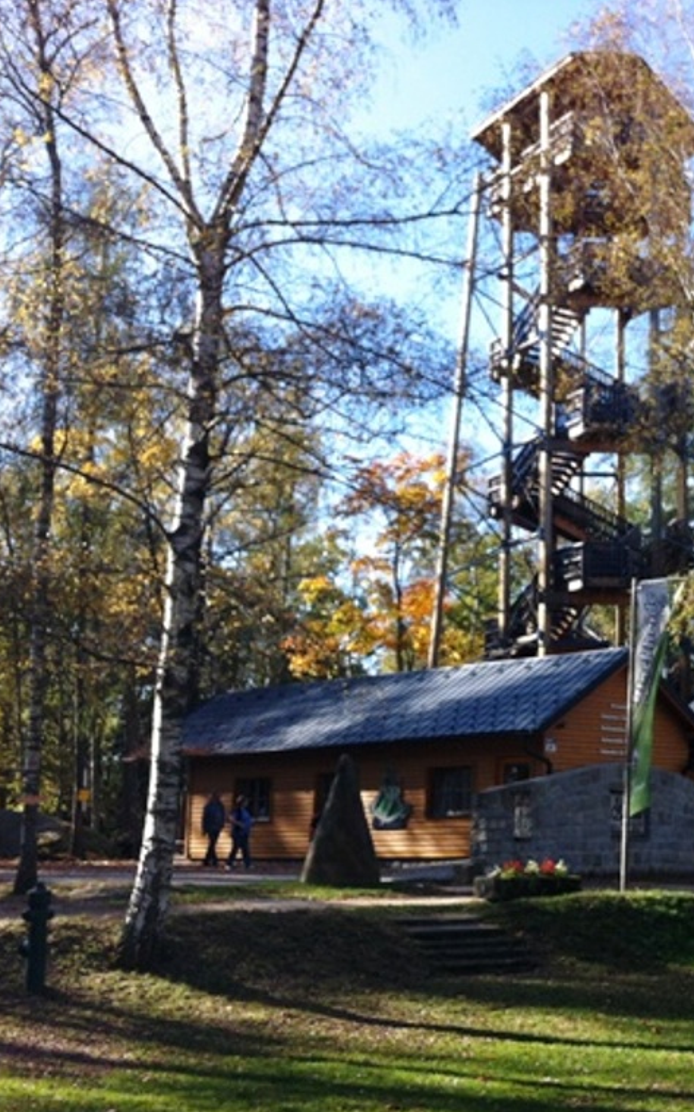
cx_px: 621
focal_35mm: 50
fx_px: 1514
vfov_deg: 40.3
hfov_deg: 25.1
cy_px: 559
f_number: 2.8
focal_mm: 3.85
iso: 80
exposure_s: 1/437
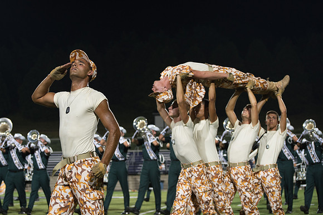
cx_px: 131
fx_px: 796
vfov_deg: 15.4
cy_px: 117
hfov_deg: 22.9
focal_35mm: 89
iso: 1250
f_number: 4.5
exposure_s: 1/160
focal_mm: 70
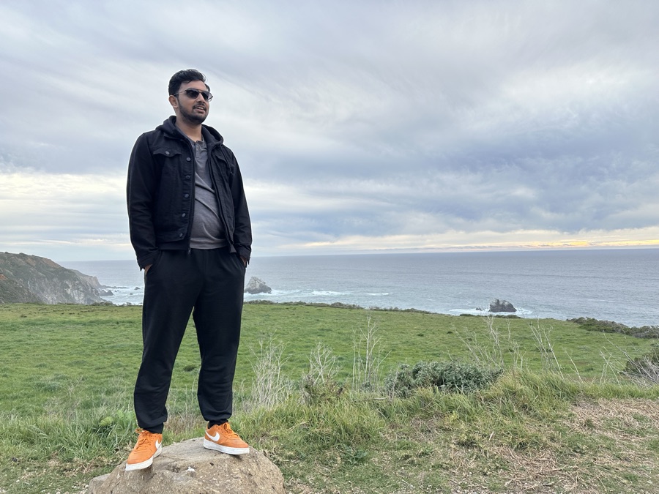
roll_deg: +1.3
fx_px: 457
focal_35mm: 24
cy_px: 247
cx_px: 330
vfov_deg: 56.8
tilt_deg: +2.4
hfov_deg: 71.6
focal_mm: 6.86
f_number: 1.78
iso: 80
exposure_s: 1/570
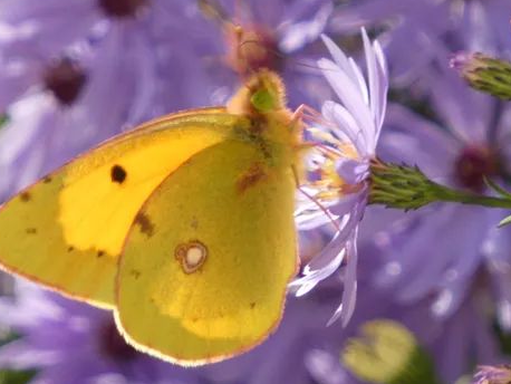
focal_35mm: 1363
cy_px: 184
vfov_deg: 1.1
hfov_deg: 1.5
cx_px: 214
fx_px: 20131
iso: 125
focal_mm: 174.8
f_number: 5.6
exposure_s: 1/125
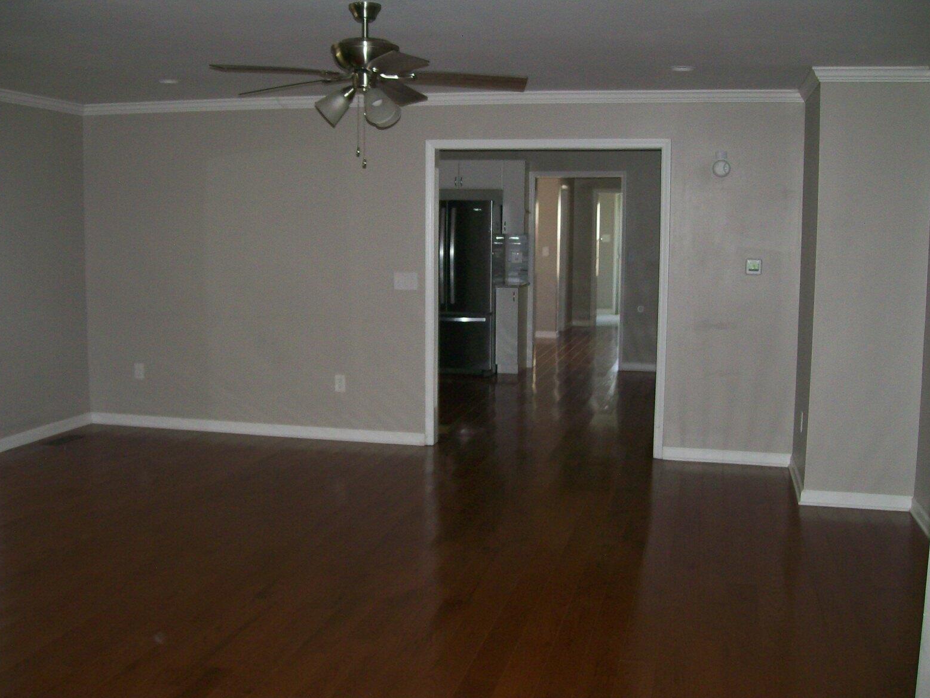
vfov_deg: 38.7
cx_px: 464
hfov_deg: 50.1
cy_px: 348
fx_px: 994
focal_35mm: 37
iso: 140
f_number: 2.7
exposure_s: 1/64
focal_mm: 6
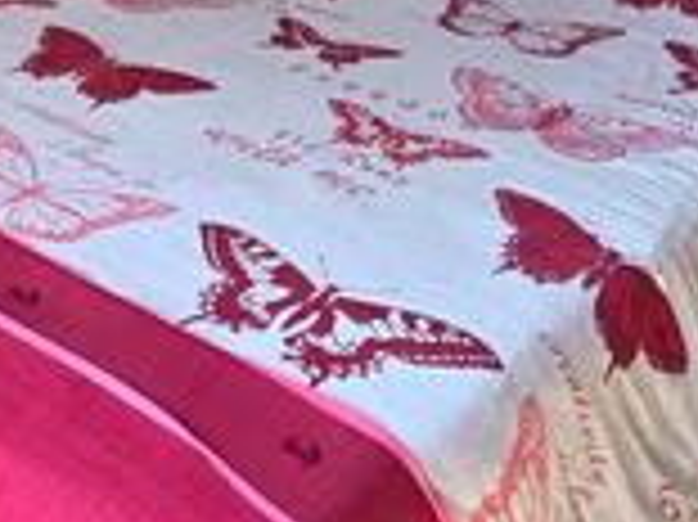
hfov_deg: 26.8
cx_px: -59
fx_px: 1350
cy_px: -423
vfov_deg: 17.6
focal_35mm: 67
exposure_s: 1/120
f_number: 1.9
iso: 125
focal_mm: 2.2
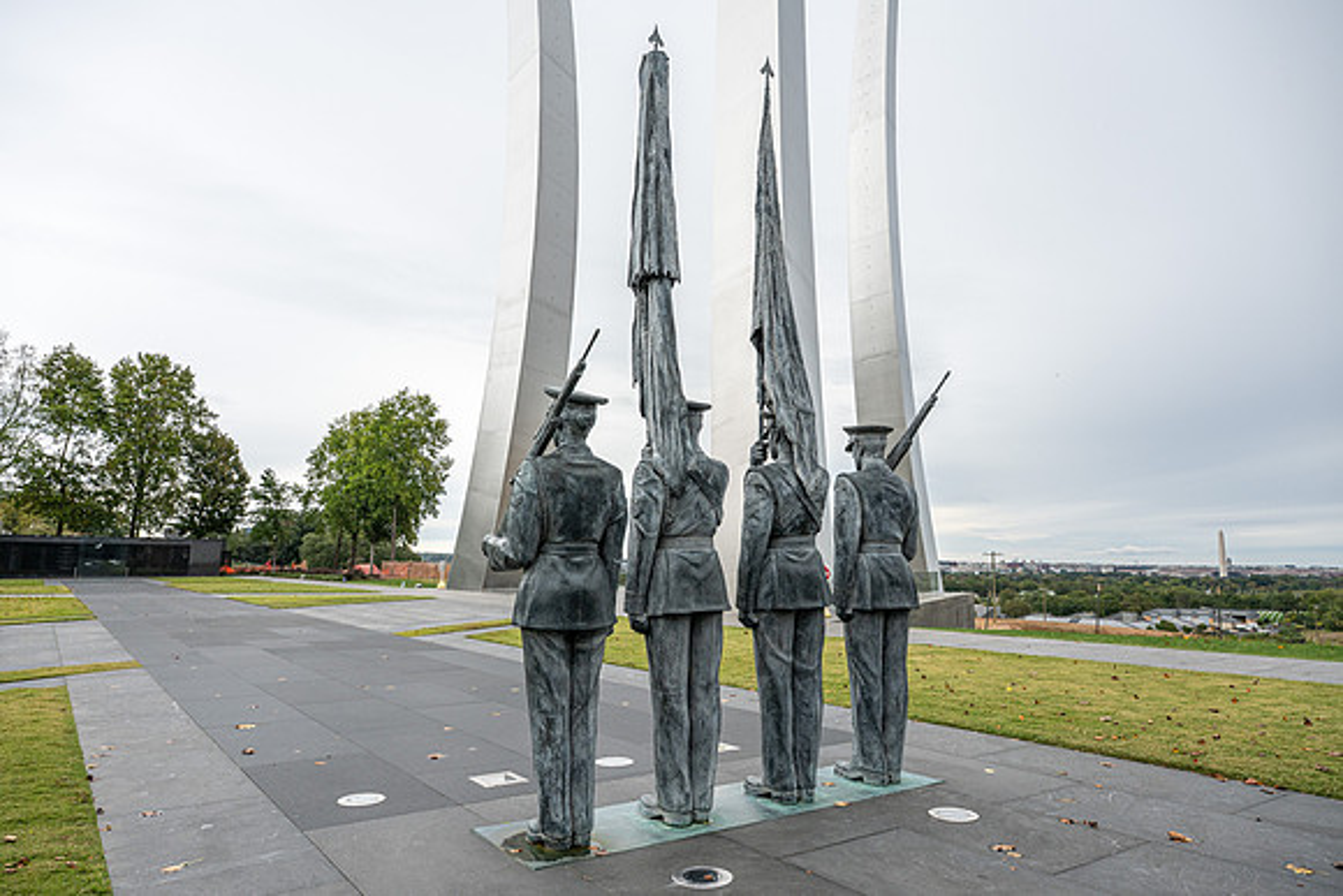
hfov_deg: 73.7
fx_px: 896
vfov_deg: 53.2
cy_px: 448
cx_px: 672
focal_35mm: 24
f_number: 6.3
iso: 280
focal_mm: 24
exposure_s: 1/400
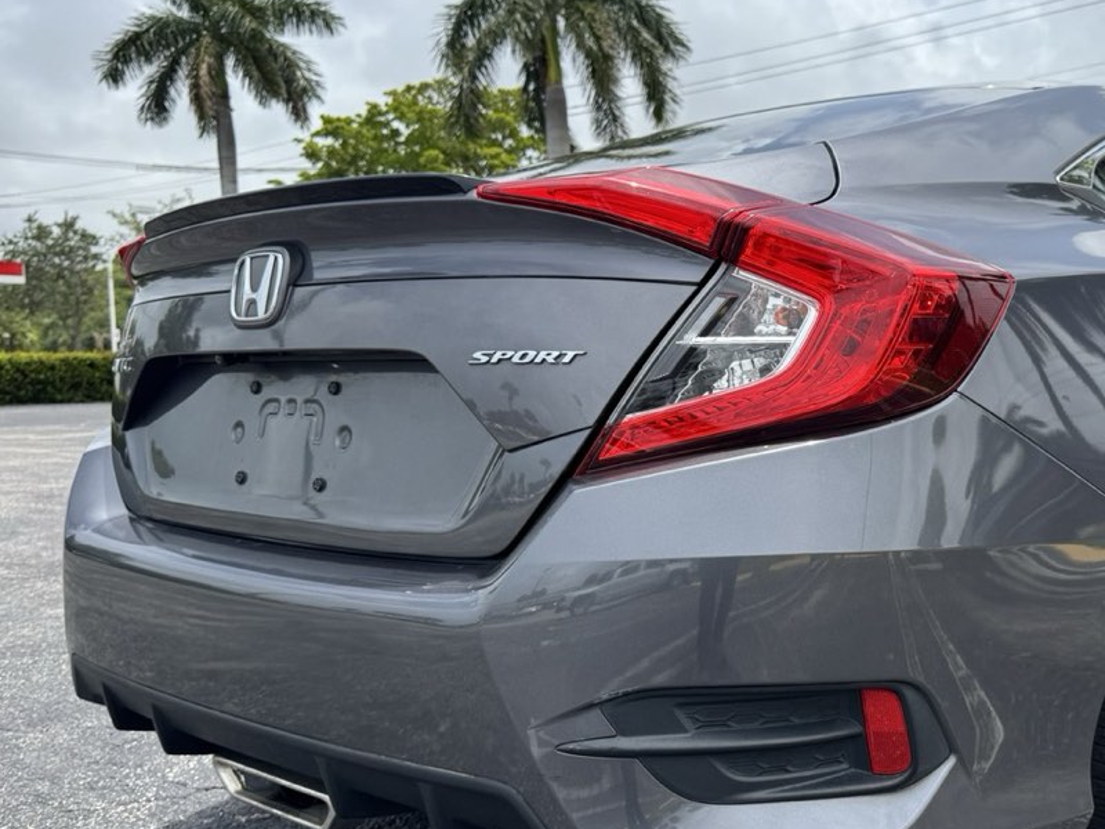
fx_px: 1149
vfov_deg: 39.5
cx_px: 762
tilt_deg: -6.0
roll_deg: +1.2
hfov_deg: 50.2
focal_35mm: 36
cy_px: 482
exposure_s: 1/3413
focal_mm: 6.76
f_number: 1.78
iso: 80
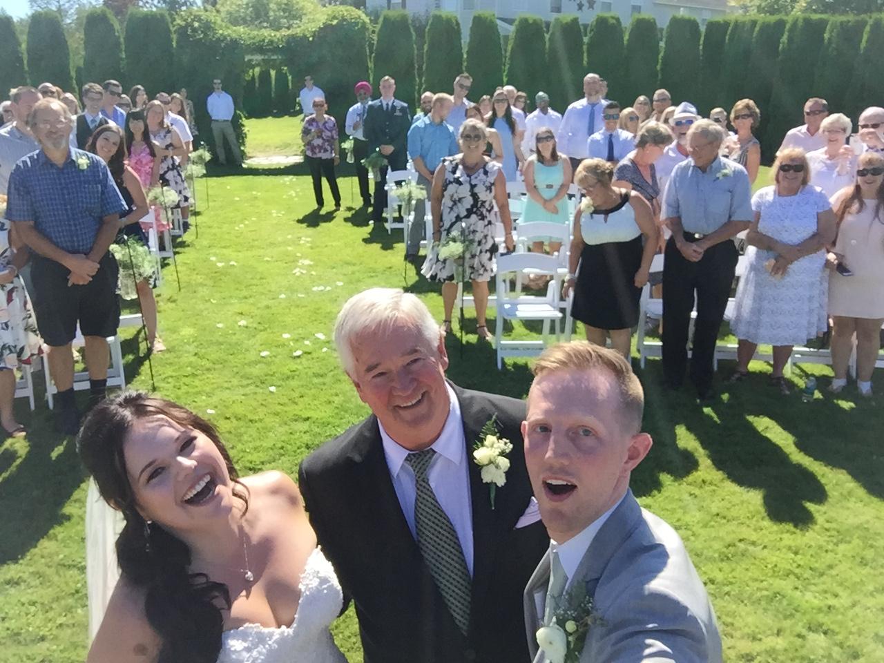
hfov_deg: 58.4
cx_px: 442
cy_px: 332
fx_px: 792
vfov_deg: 45.4
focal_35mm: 31
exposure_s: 1/696
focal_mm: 2.65
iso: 32
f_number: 2.2
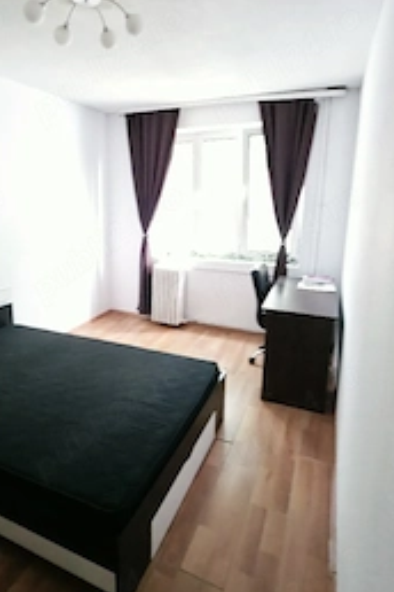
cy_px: 271
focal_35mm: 21
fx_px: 345
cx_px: 153
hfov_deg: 58.9
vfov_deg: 81.0
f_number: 1.9
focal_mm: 2.2
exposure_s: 1/8.34
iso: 640
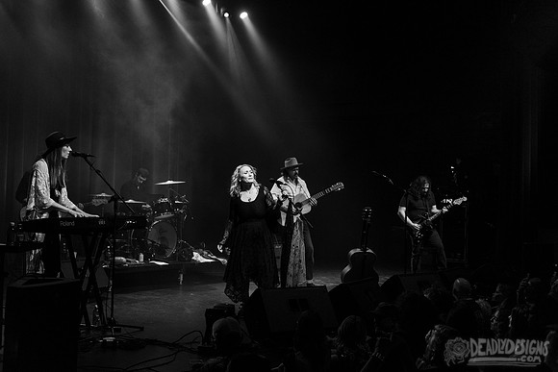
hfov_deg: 50.5
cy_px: 188
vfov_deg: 34.9
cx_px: 278
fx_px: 592
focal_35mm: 38
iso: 2500
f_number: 3.2
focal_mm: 36
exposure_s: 1/160
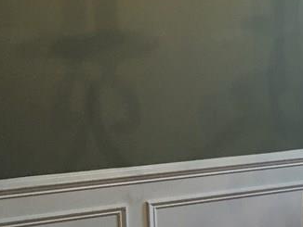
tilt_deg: -8.4
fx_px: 797
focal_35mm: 91
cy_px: 140
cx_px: 367
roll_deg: +1.3
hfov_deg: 20.1
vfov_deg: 16.2
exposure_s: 1/30
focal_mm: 4.15
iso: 40
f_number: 2.2
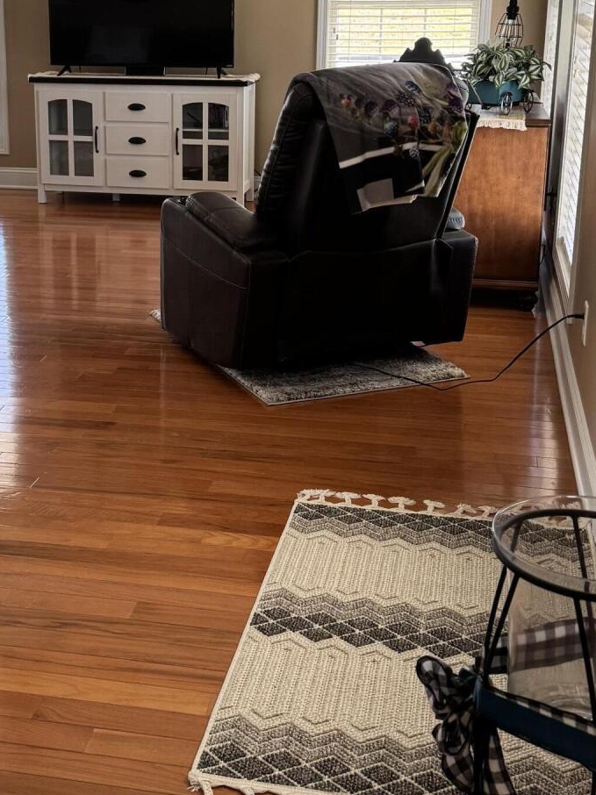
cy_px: 269
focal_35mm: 53
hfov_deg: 27.3
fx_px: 1217
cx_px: 185
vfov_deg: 35.8
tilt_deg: -13.9
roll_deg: -0.4
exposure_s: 1/121
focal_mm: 6.76
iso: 200
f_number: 1.78
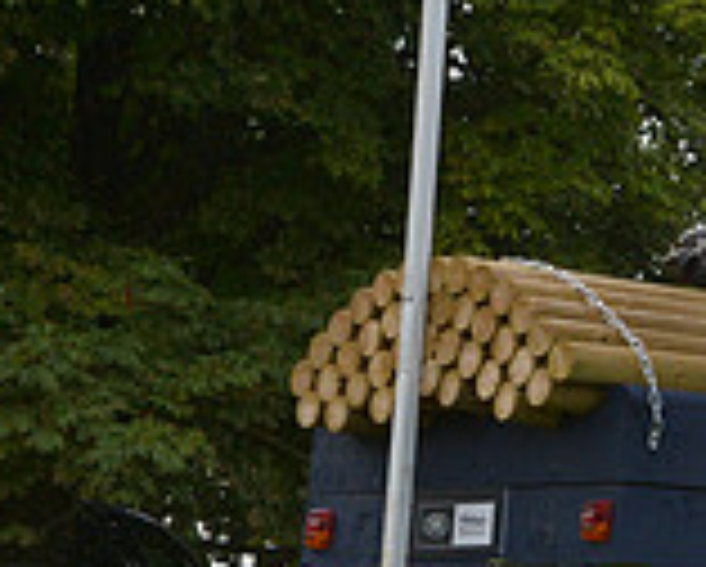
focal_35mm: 173
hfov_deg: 10.5
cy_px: 36
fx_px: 3619
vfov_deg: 8.9
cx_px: 1273
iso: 2000
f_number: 11
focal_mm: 50
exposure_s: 1/1600
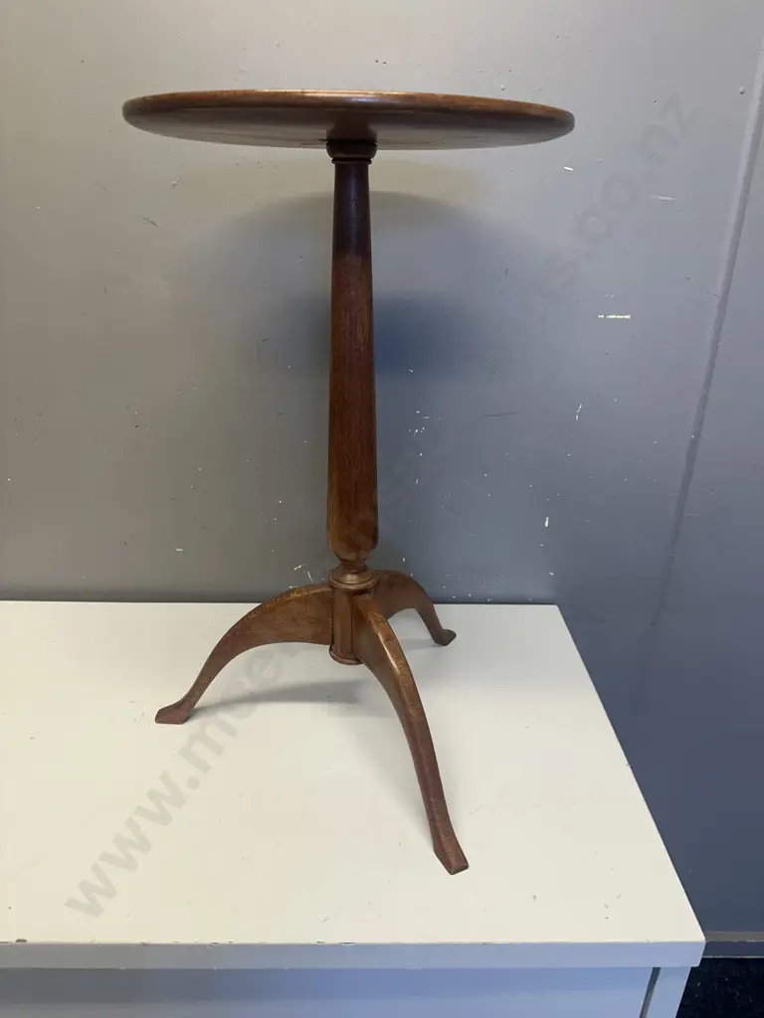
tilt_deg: -23.6
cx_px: 382
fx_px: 706
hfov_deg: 56.8
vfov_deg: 71.6
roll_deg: -2.3
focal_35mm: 24
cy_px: 509
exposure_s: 1/100
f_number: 1.78
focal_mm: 6.86
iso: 100
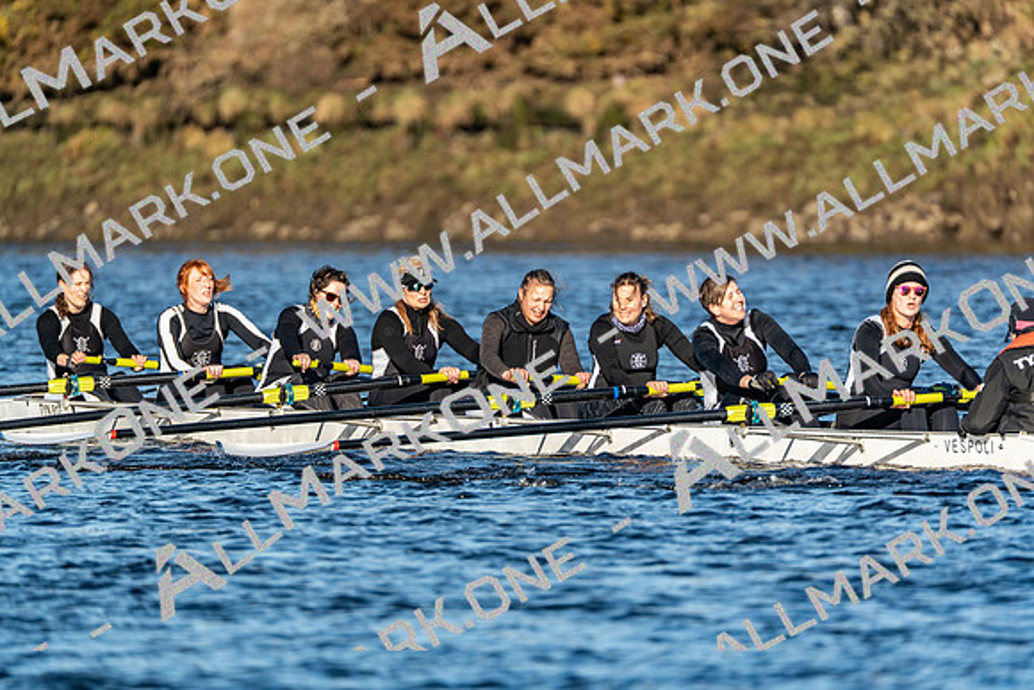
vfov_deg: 2.3
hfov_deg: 3.4
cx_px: 517
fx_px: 17237
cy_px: 345
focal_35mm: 600
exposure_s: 1/2000
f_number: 6.3
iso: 500
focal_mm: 600
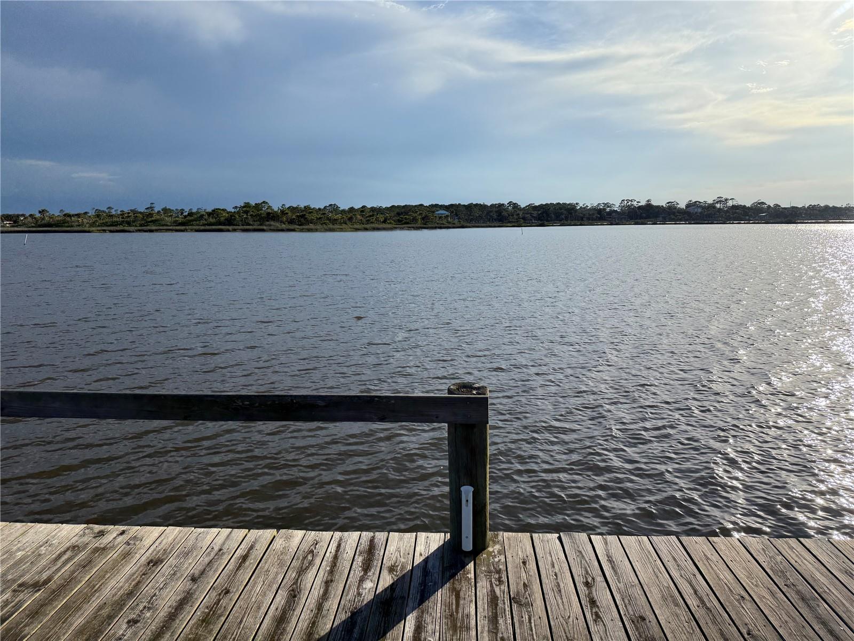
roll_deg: +1.6
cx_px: 427
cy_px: 320
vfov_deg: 56.8
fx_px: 592
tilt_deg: -7.4
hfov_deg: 71.6
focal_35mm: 24
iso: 80
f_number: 1.78
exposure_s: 1/7353
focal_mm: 6.76
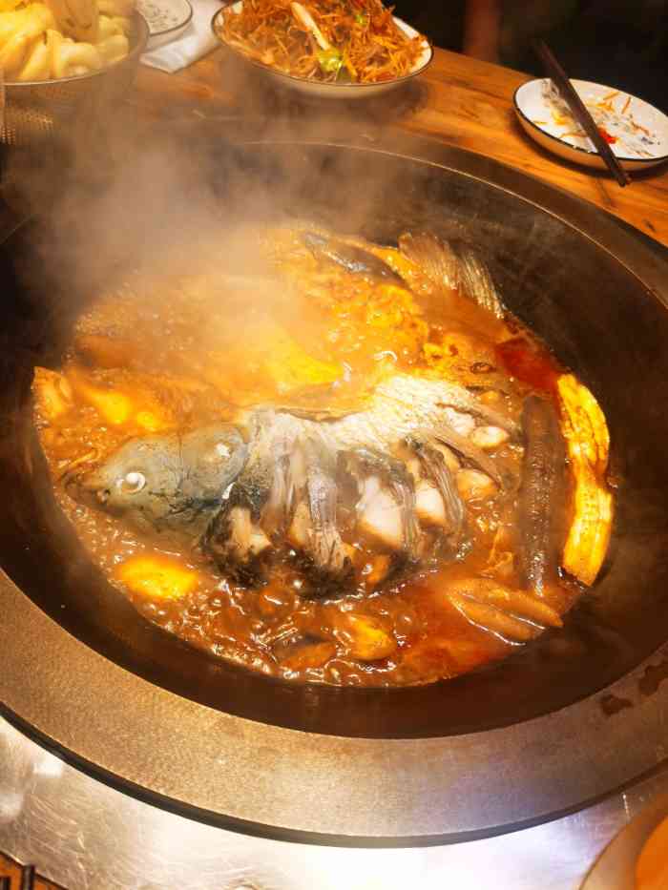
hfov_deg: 51.4
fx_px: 695
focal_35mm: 27
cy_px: 445
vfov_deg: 65.3
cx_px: 334
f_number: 1.6
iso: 50
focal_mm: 5.56
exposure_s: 1/101
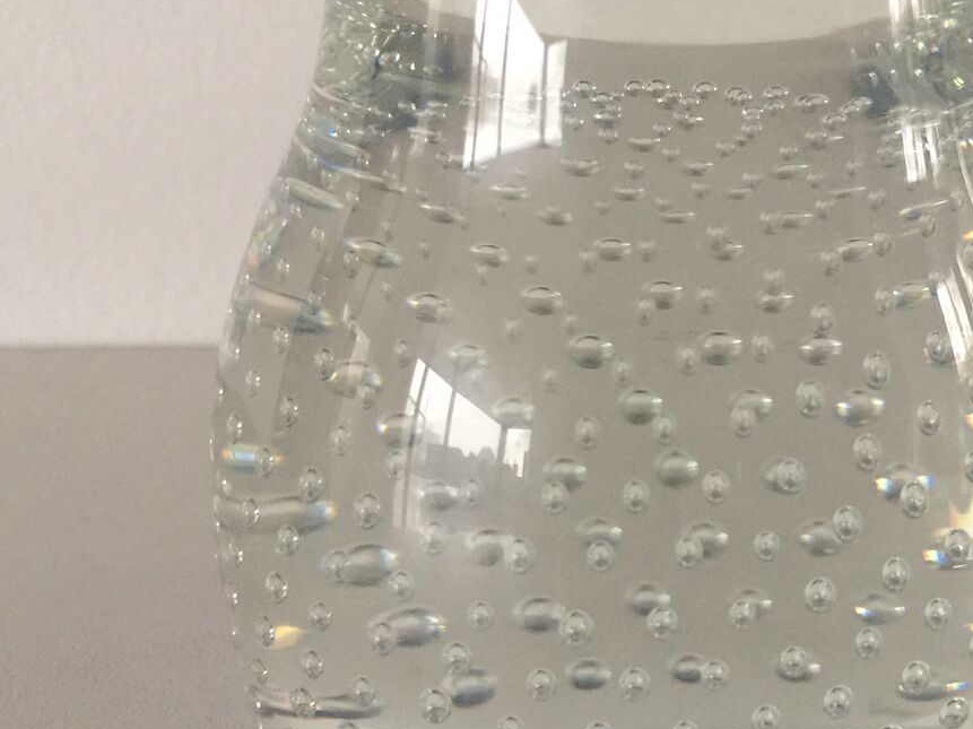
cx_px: 705
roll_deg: -2.2
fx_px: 1545
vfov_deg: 26.4
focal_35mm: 55
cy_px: 268
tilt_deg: -15.7
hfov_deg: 34.4
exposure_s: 1/17
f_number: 2.2
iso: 100
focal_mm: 4.15
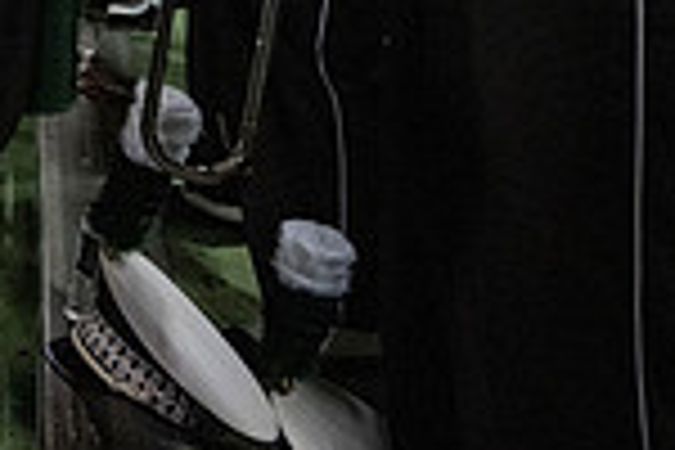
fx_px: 1744
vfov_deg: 13.3
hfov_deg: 18.4
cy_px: -340
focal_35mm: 93
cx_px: -441
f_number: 4
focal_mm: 24
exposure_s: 1/500
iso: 3200
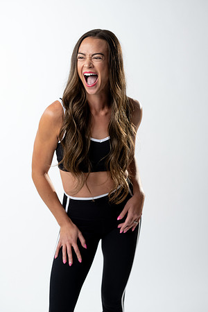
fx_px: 737
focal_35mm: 85
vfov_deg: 23.9
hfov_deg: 16.1
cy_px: 156
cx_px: 104
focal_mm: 85
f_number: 3.5
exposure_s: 1/125
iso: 400
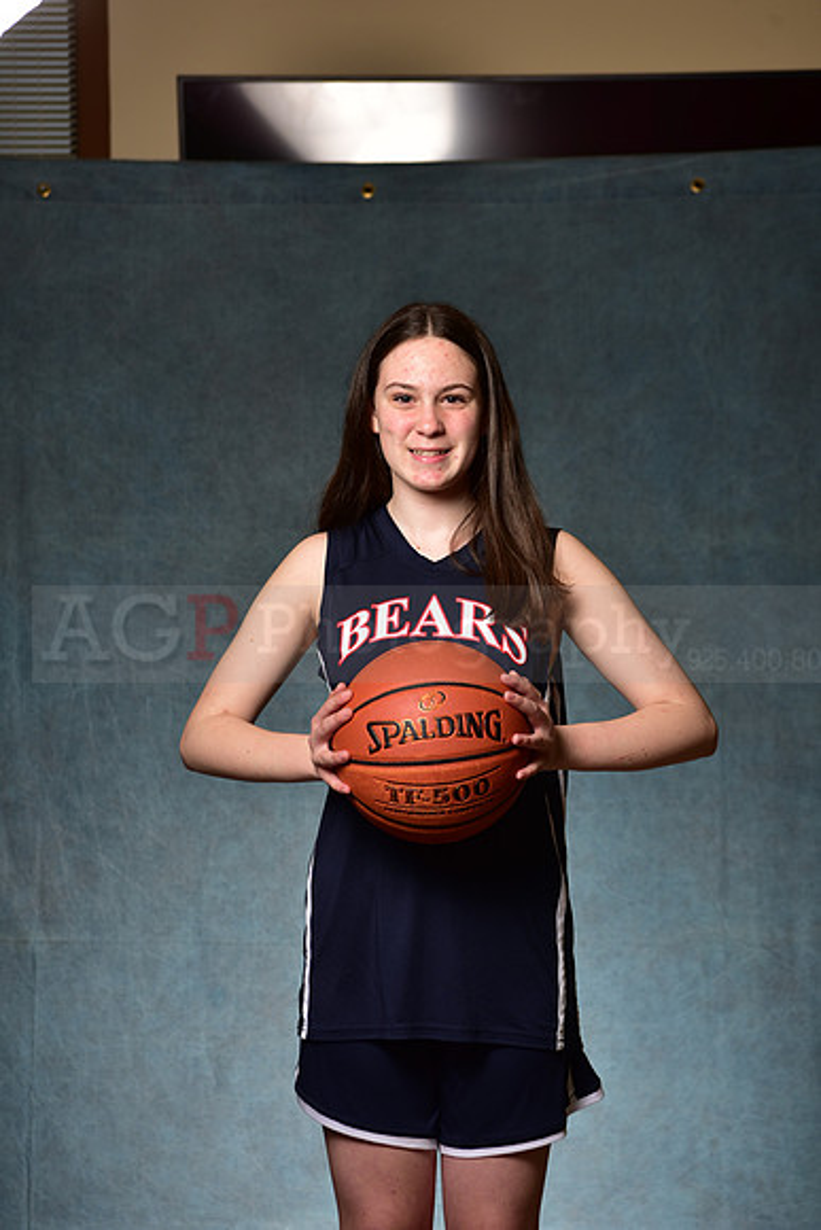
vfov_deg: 28.8
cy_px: 615
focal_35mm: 70
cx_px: 410
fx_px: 2393
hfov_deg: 19.5
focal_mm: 70
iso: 100
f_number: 5
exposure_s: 1/200
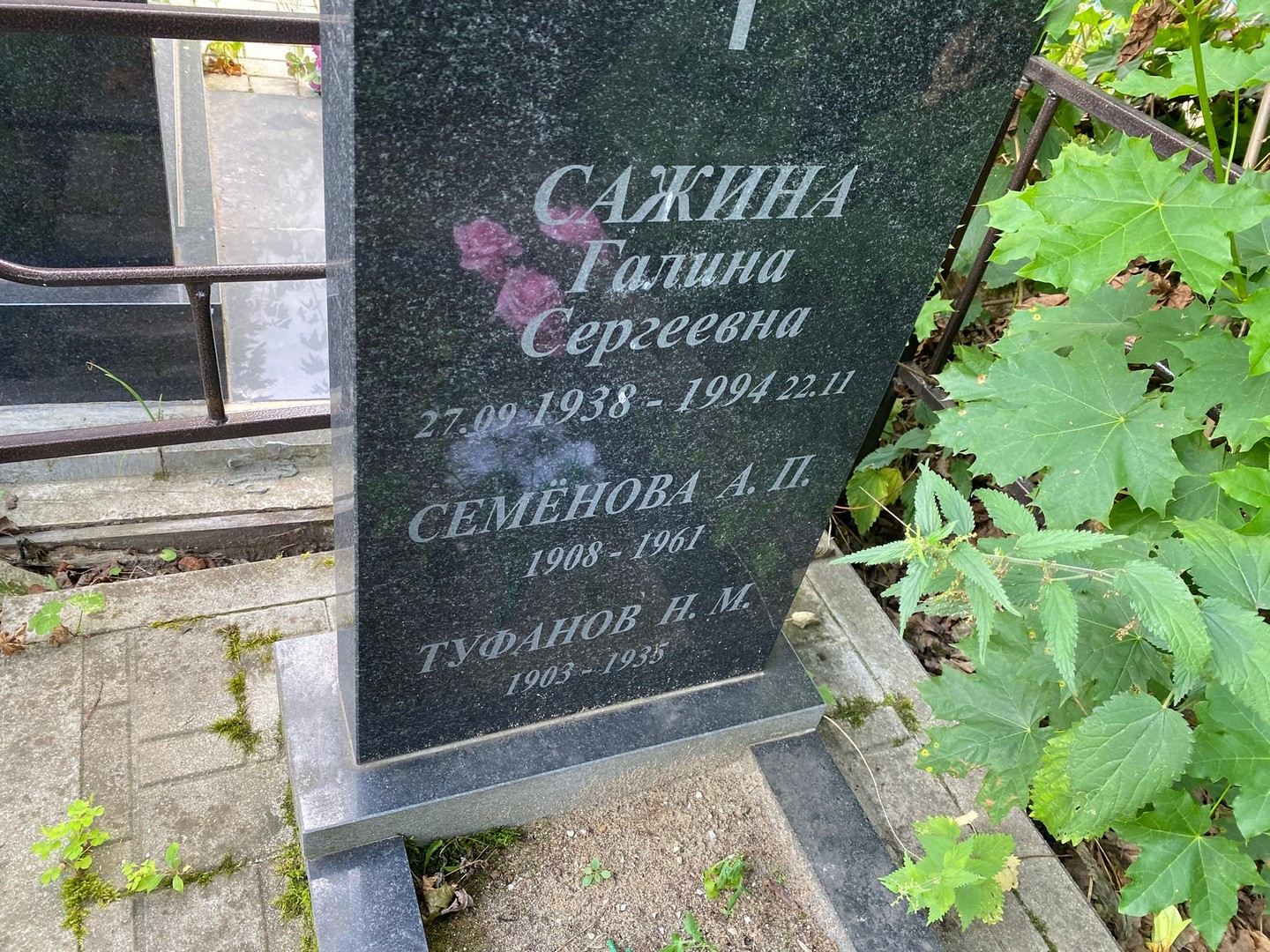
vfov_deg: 53.1
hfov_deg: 67.3
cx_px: 635
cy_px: 476
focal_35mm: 26
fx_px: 954
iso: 80
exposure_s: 1/121
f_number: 1.8
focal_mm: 4.25
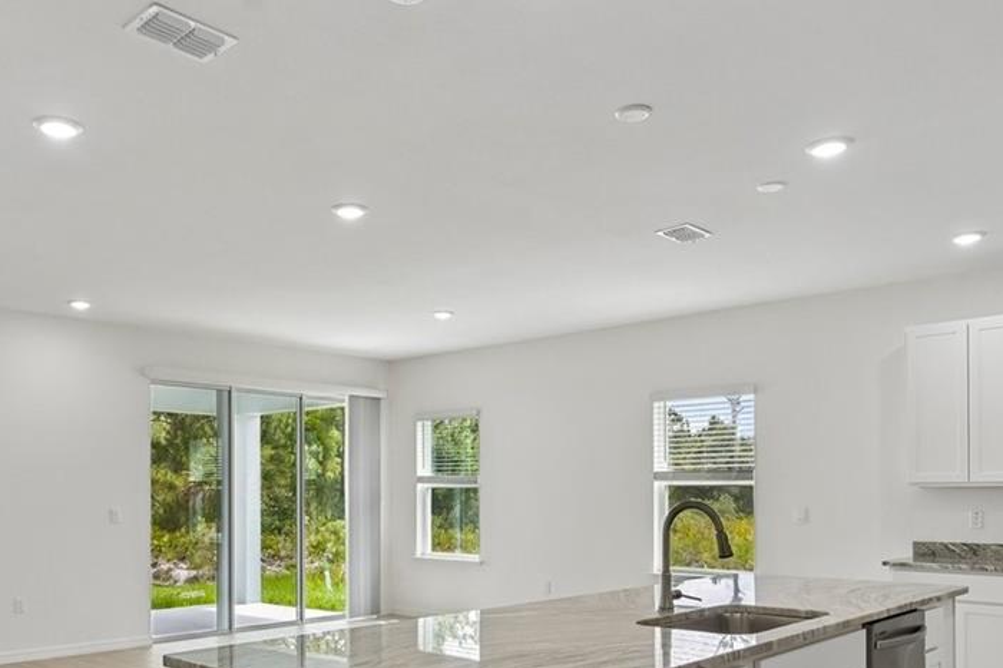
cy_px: 477
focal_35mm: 32
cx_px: 411
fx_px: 891
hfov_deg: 58.4
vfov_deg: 40.2
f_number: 8
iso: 400
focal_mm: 14
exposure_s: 1/125
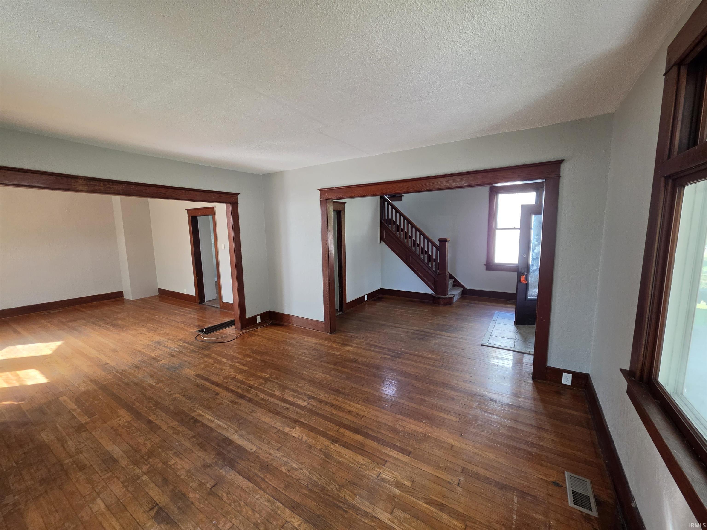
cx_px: 354
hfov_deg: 106.2
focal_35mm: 13
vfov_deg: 89.9
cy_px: 265
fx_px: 266
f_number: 1.9
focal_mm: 2.2
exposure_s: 1/120
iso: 125
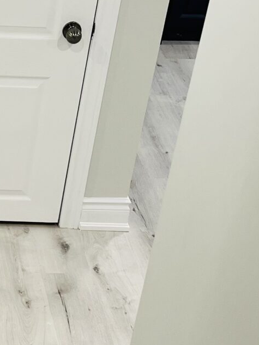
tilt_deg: -34.1
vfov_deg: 18.7
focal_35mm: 105
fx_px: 1048
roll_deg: -3.9
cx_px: -100
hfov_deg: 13.5
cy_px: 223
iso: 100
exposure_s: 1/120
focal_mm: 5.7
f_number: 1.5
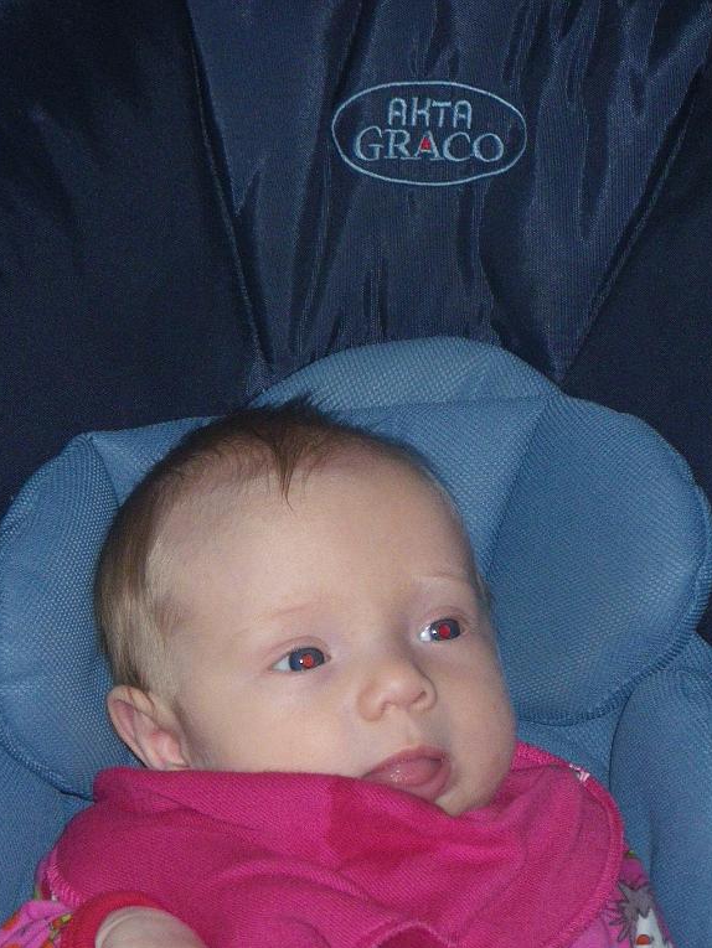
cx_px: 331
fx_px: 4222
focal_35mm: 154
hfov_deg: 9.6
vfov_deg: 12.8
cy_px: 613
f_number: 5.2
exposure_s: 1/160
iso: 400
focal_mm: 20.6
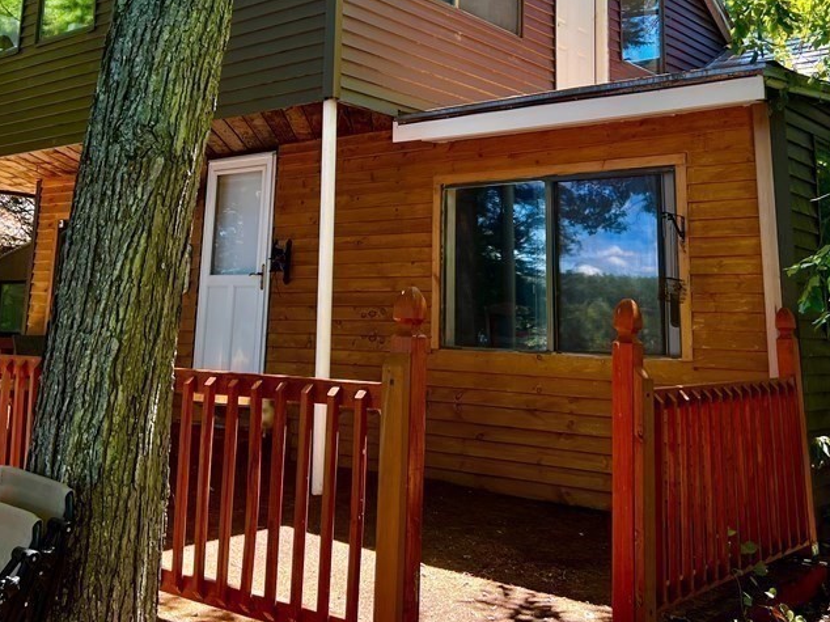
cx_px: 390
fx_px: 1007
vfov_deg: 33.5
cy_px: 140
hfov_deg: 44.8
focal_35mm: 42
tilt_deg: +12.2
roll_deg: -2.0
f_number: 1.5
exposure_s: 1/207
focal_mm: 5.7
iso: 50
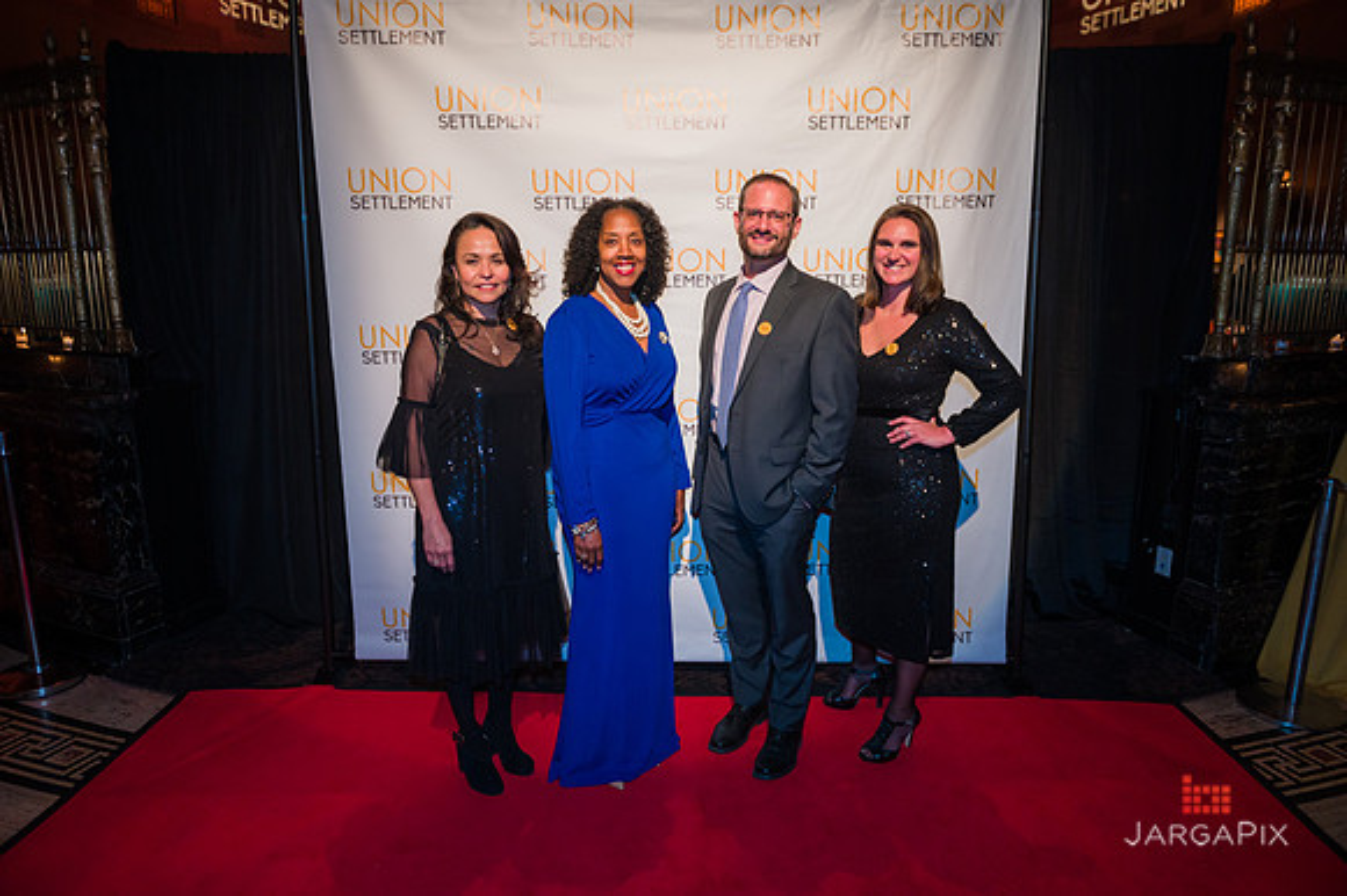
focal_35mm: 24
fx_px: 897
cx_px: 674
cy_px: 448
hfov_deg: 73.8
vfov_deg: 53.1
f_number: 4
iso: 1000
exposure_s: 1/200
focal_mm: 24
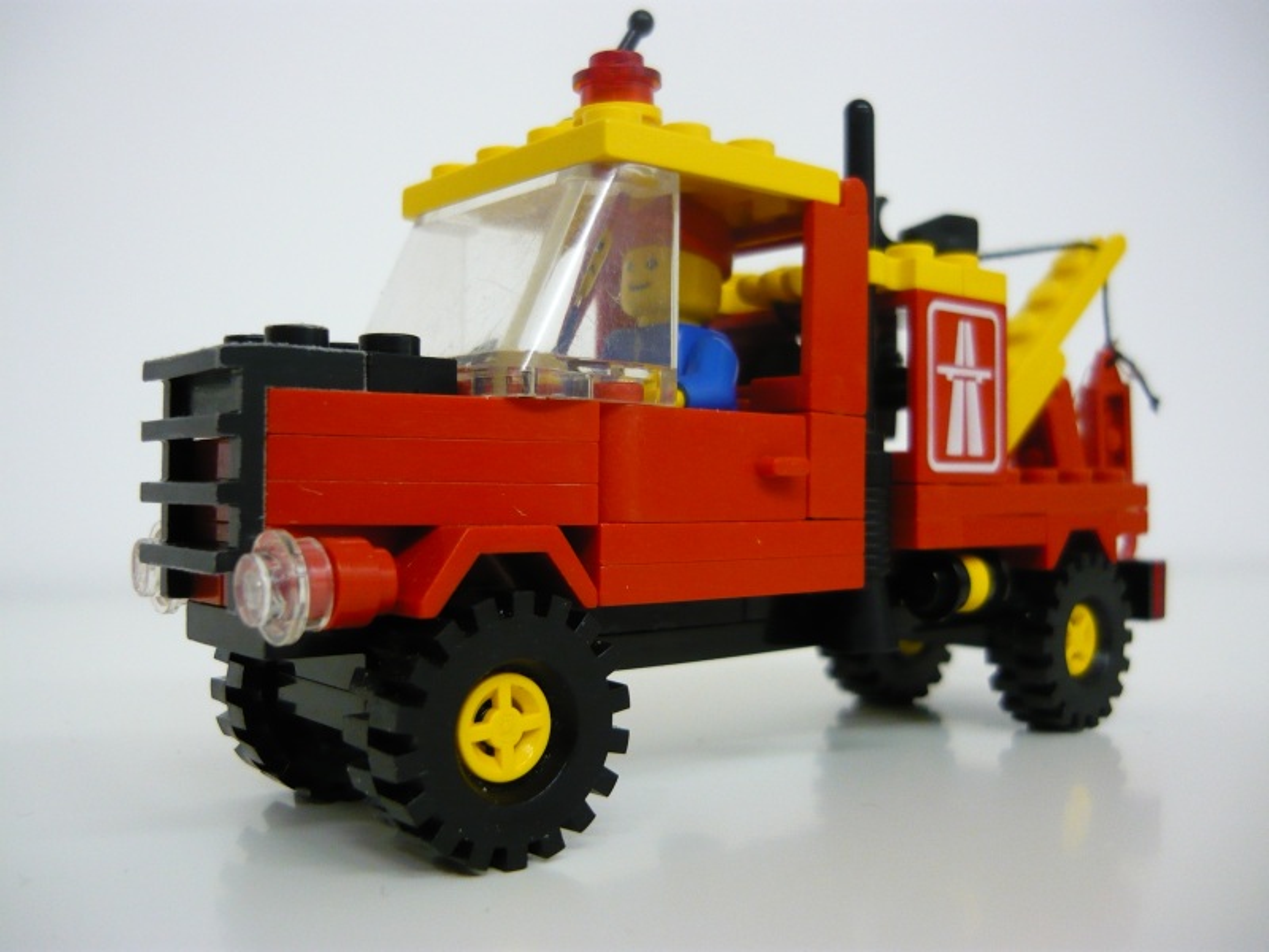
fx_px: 1210
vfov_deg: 42.9
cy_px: 476
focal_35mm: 33
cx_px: 634
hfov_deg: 55.4
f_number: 2.8
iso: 320
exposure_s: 1/30
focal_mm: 5.5
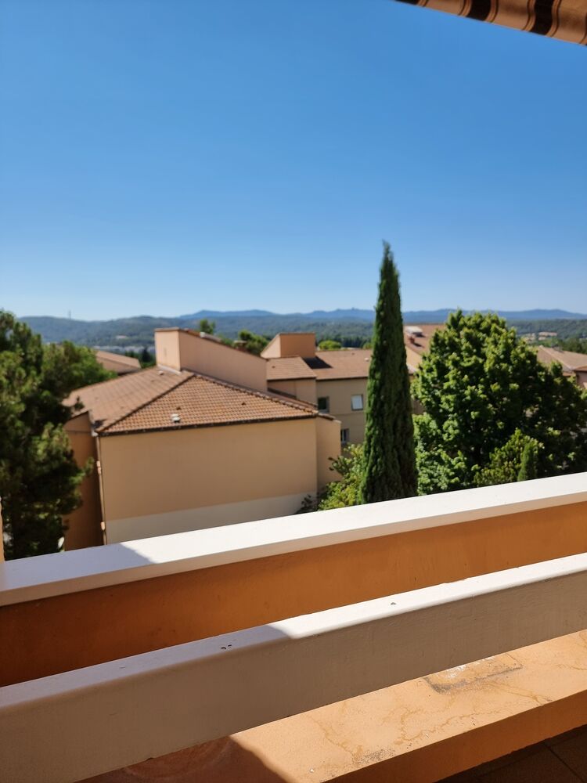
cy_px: 392
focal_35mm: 24
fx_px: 543
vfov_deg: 71.6
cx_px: 294
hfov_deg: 56.8
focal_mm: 6.7
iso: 50
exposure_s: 1/1476
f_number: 1.8
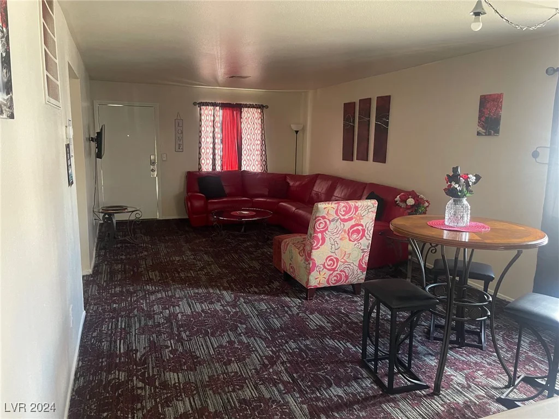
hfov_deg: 67.3
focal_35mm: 26
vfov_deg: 53.1
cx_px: 280
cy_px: 210
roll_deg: -0.6
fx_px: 420
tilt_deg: -9.6
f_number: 1.6
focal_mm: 4.2
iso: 500
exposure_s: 1/42
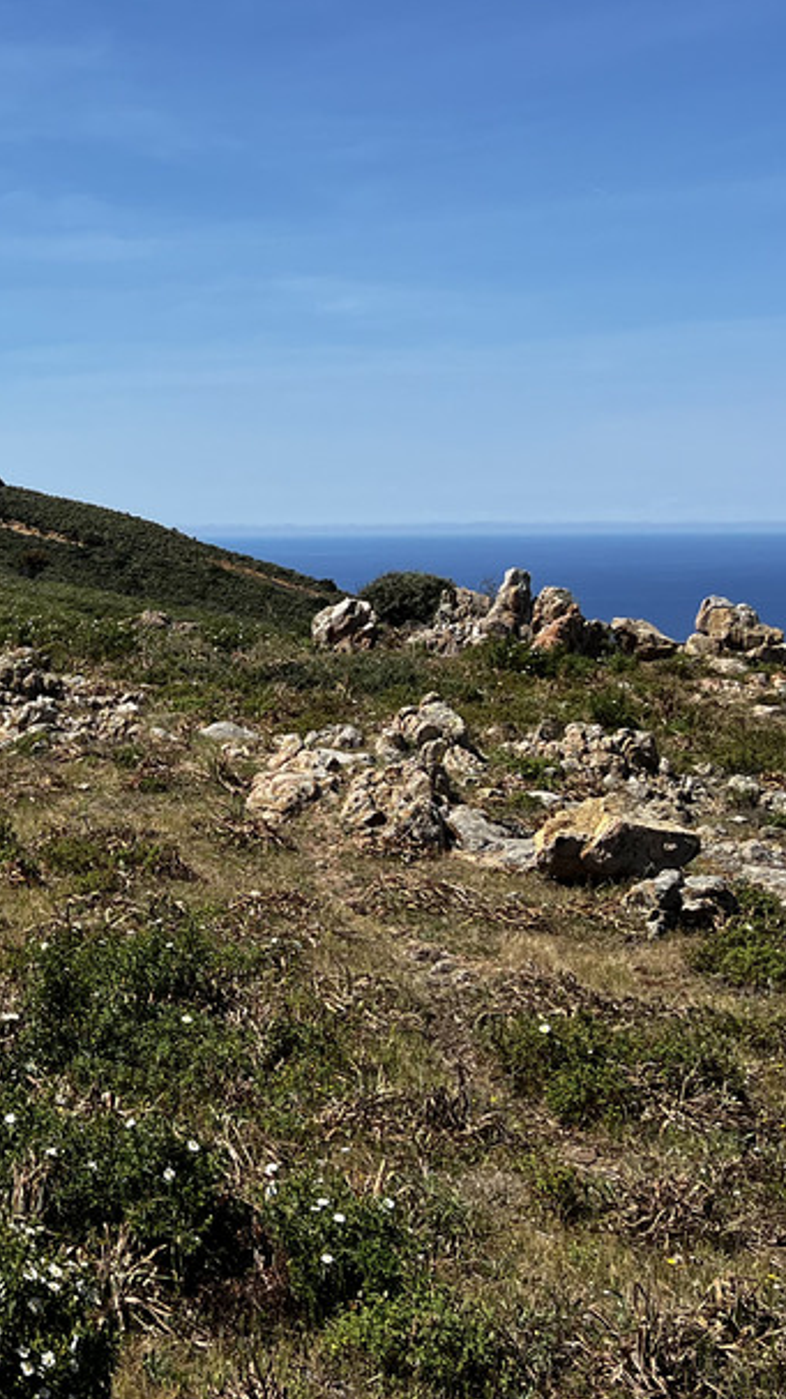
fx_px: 2077
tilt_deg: +0.9
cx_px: -60
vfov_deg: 36.9
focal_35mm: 56
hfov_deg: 20.5
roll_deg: +1.1
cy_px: 491
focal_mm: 5.7
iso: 50
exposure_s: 1/5319
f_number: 1.5
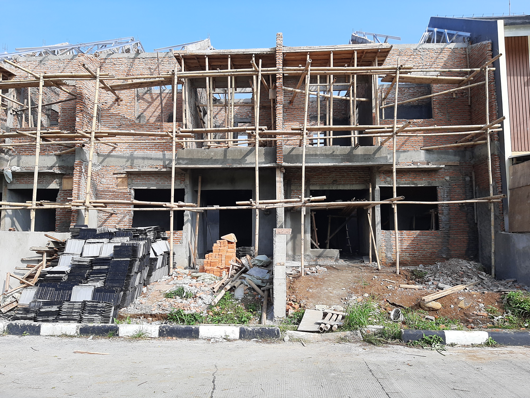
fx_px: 413
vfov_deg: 51.4
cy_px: 199
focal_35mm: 27
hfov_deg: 65.3
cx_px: 265
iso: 40
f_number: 1.7
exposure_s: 1/1160
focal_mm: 3.93
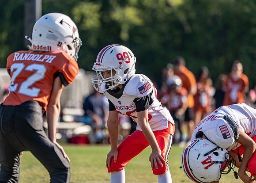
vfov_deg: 4.3
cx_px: 128
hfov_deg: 6.0
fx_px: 2445
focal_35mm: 336
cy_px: 92
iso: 500
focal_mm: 321
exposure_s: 1/1600
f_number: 5.6
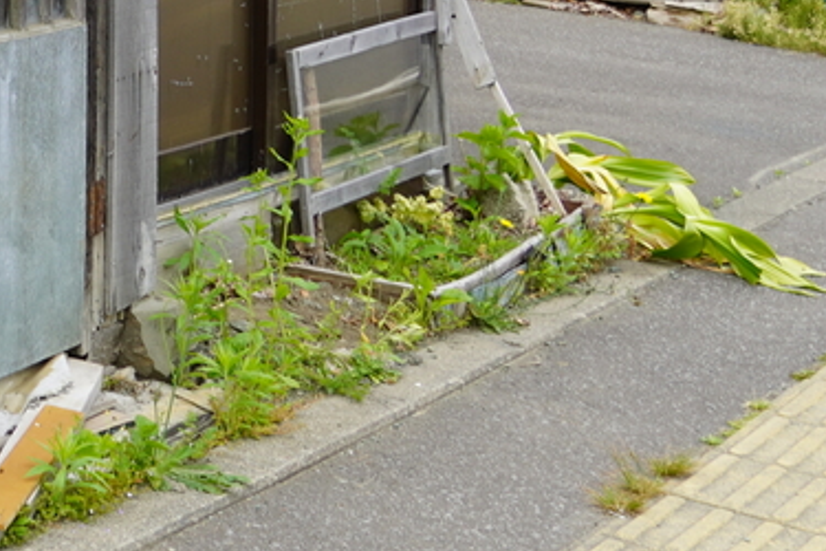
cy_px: -207
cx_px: -683
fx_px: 2478
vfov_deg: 12.2
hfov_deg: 15.9
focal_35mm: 108
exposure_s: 1/100
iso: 100
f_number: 7.1
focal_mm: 18
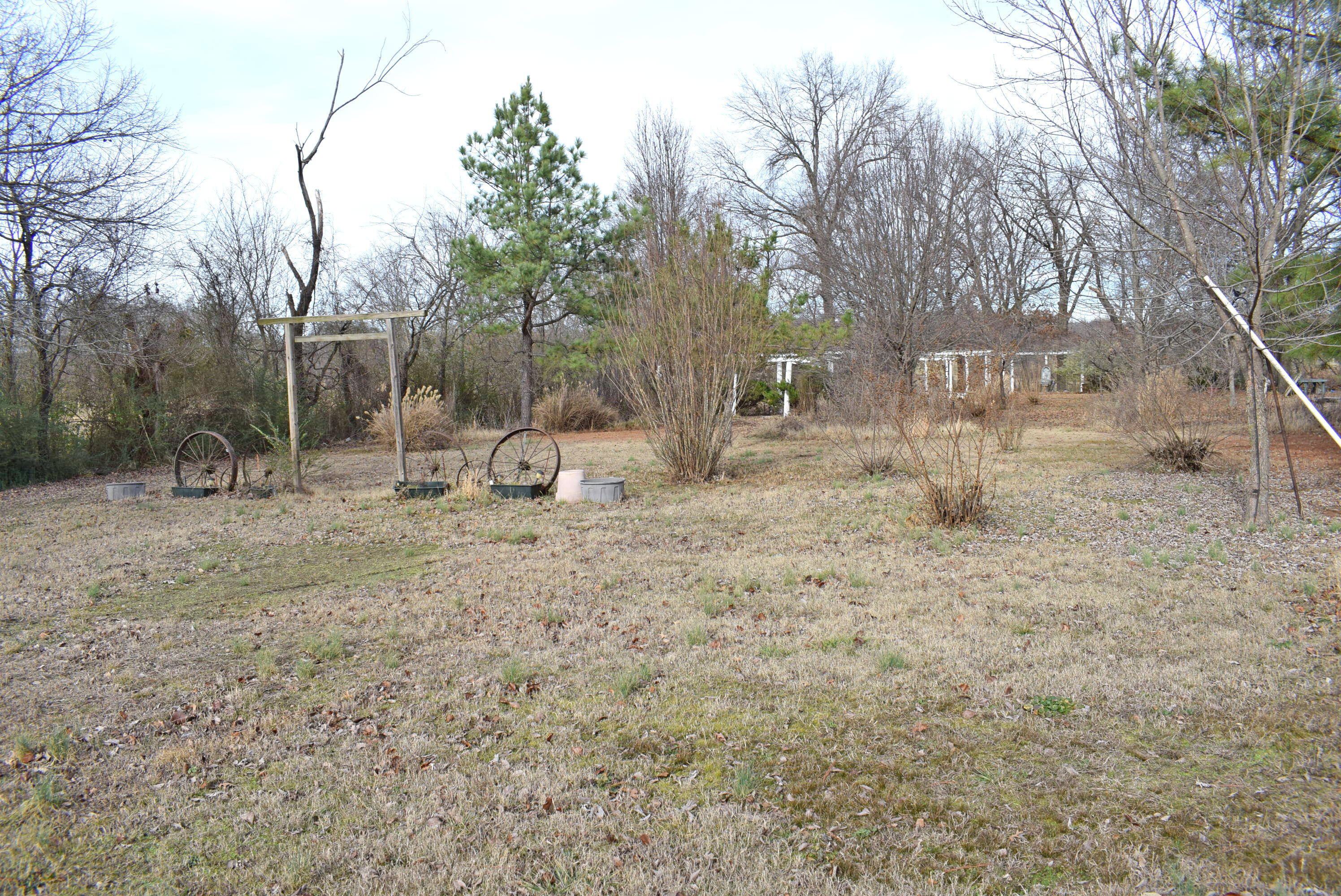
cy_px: 448
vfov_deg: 48.0
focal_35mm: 27
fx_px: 1006
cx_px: 670
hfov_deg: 67.3
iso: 320
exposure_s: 1/250
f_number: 8
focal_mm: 18
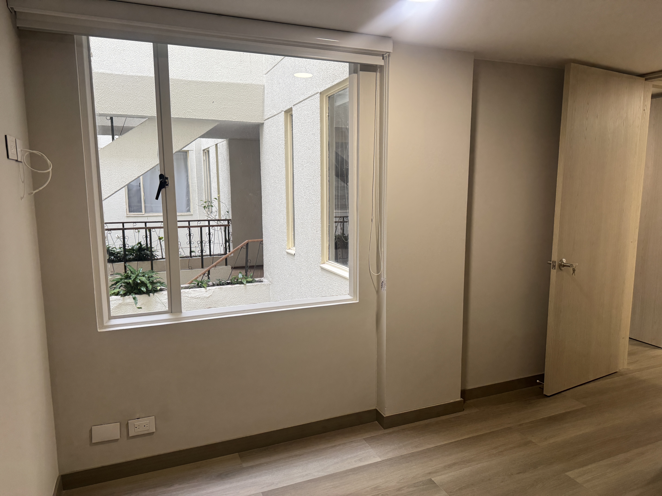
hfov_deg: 71.6
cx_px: 331
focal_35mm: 24
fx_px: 459
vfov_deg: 56.8
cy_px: 248
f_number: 1.78
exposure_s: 1/120
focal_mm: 6.76
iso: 200
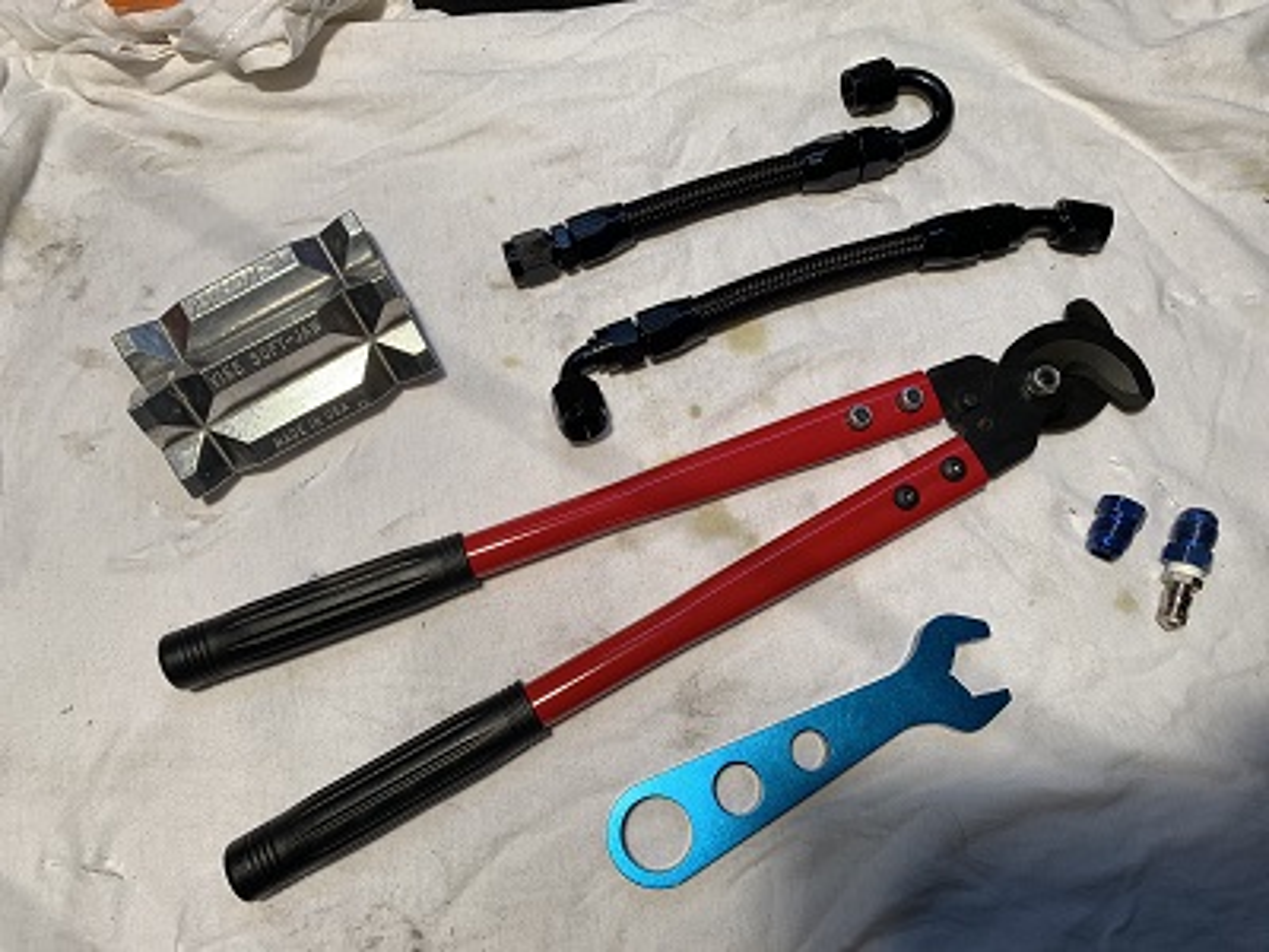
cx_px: 634
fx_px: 953
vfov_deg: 53.1
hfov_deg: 67.3
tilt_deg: -73.2
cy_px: 476
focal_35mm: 26
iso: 25
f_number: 1.8
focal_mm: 4.25
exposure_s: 1/154
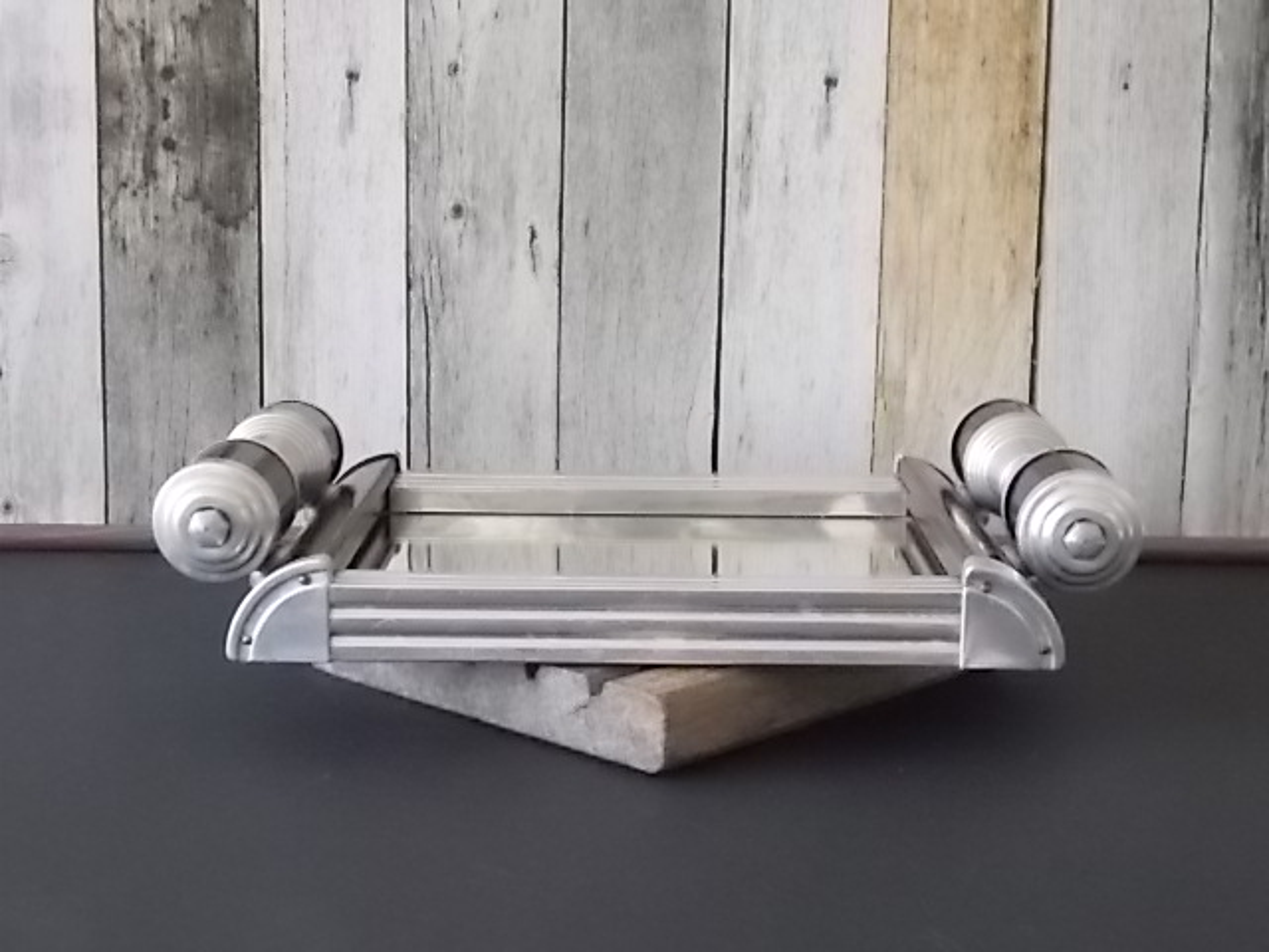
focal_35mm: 58
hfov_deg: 33.2
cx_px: 634
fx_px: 2126
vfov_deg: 25.2
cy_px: 476
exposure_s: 1/25
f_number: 4.9
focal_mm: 10.3
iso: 800
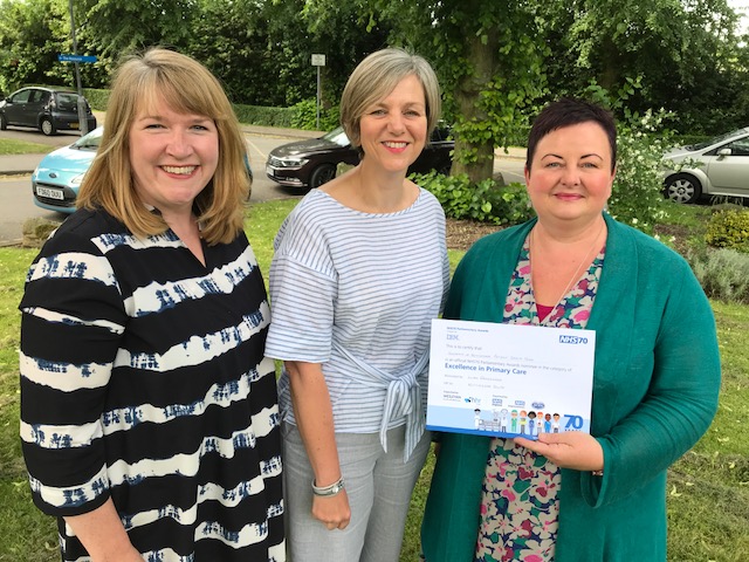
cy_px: 281
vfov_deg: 49.7
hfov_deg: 63.4
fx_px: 606
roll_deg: -3.7
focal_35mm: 28
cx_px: 374
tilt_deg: -18.7
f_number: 1.8
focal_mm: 3.99
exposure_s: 1/287
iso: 20
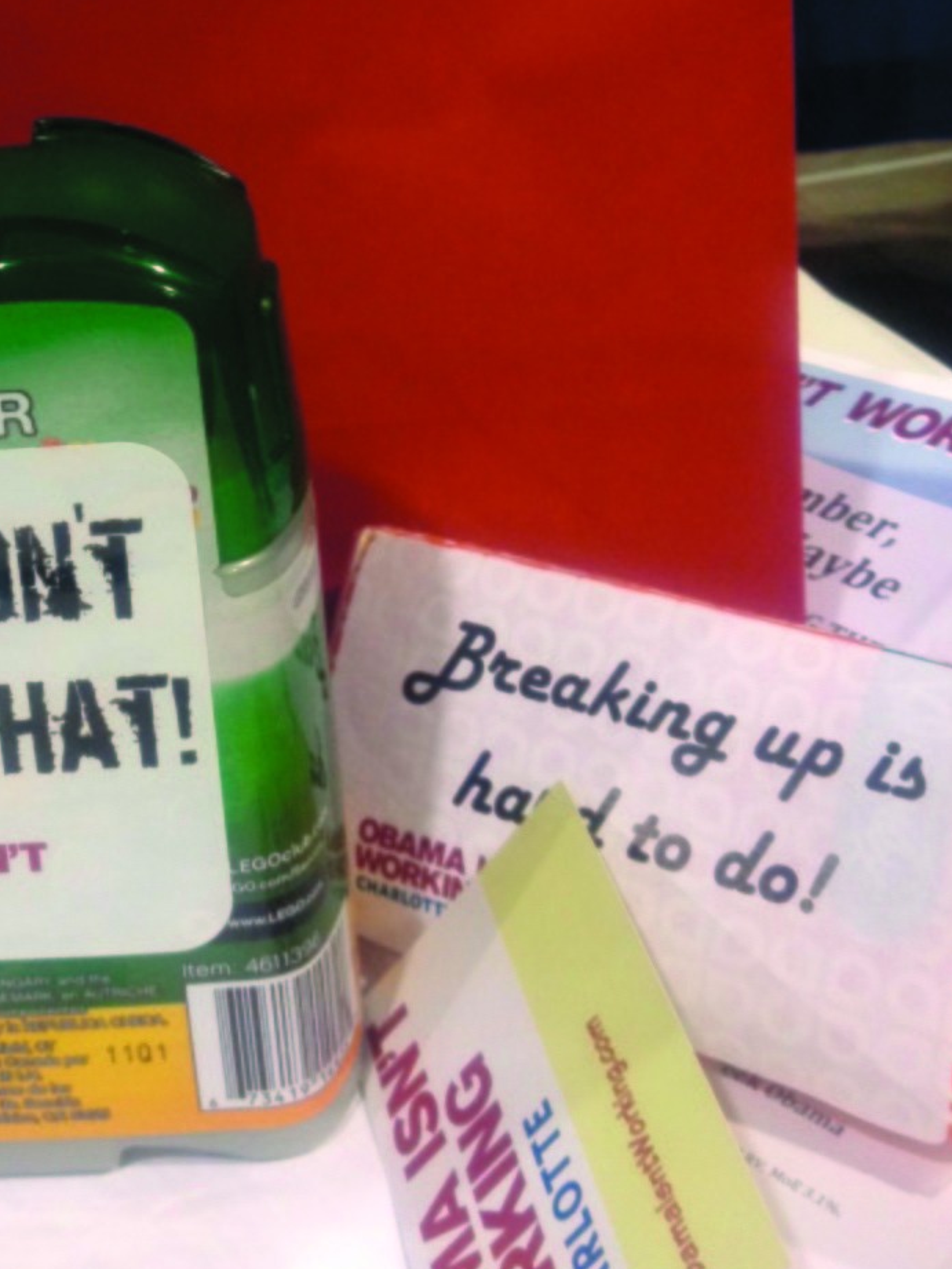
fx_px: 2273
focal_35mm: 62
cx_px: 180
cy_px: 230
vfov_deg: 30.3
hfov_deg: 23.3
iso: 125
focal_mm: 4.28
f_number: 2.4
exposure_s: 1/20
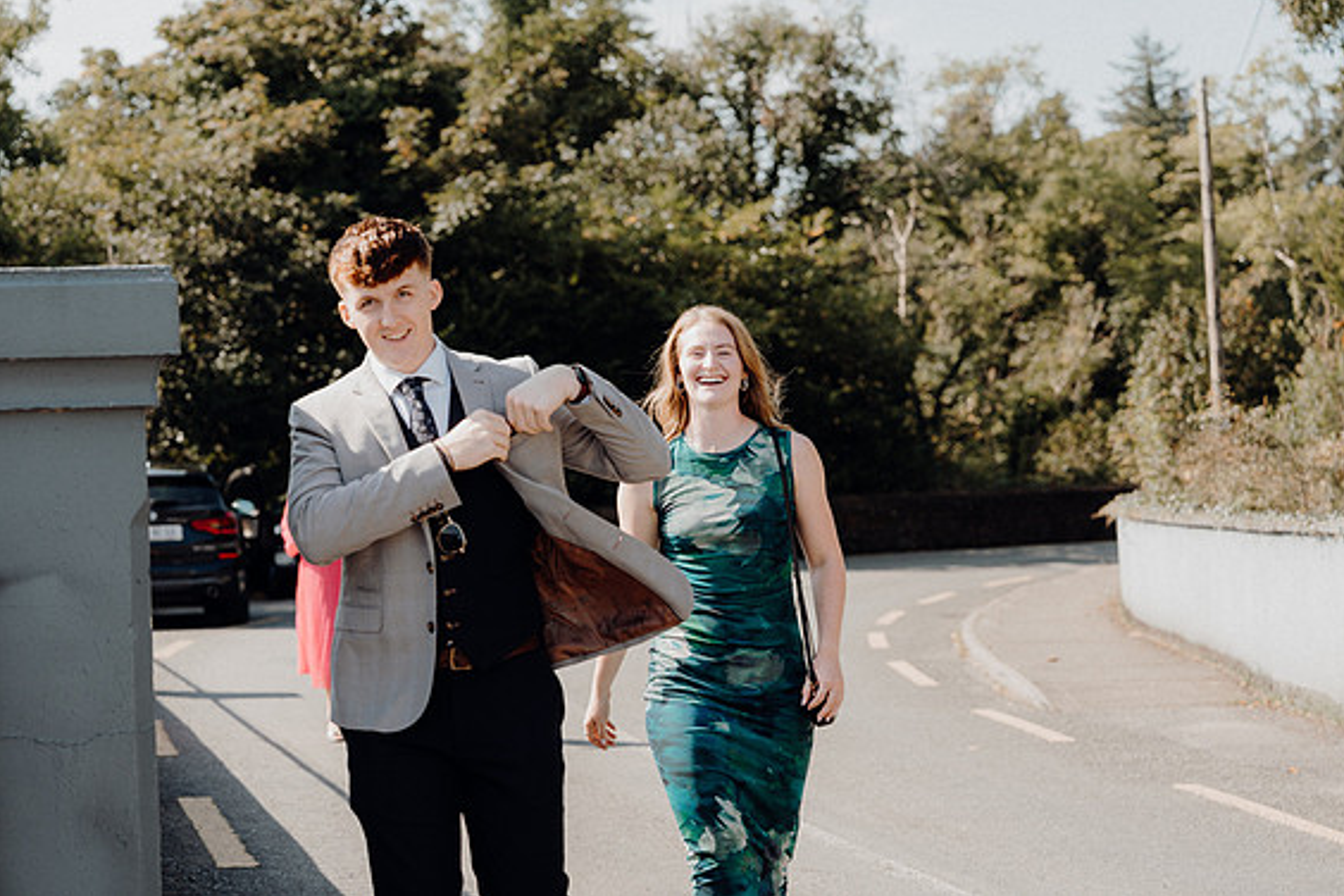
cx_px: 689
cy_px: 437
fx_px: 2688
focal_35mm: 72
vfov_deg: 18.9
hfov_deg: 28.1
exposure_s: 1/500
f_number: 3.5
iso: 125
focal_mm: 70
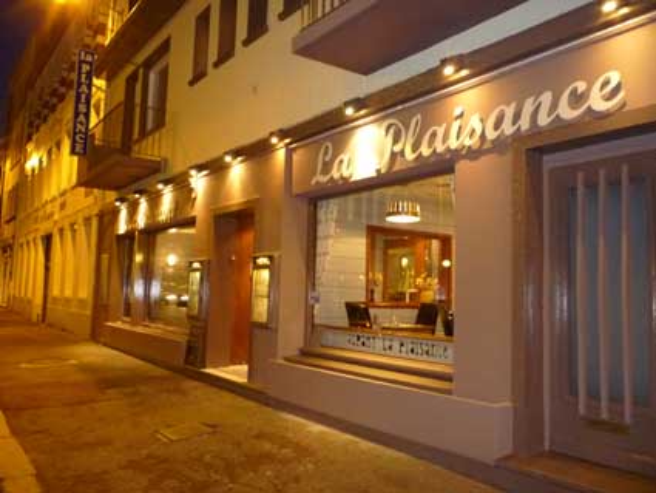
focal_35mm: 29
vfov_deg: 48.2
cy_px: 246
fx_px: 550
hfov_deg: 61.6
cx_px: 328
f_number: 3.3
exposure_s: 1/8
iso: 640
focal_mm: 5.2
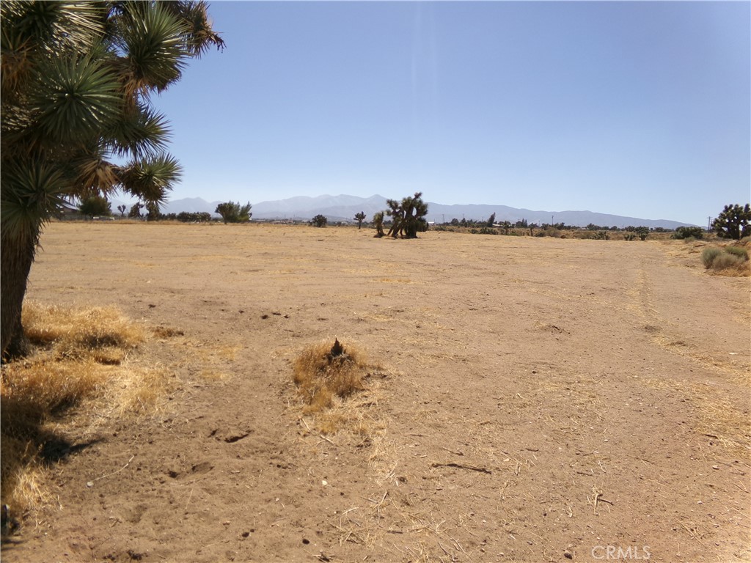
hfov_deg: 71.6
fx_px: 521
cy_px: 282
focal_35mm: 24
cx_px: 376
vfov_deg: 56.8
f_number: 11.07
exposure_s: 1/140
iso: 100
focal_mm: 4.3
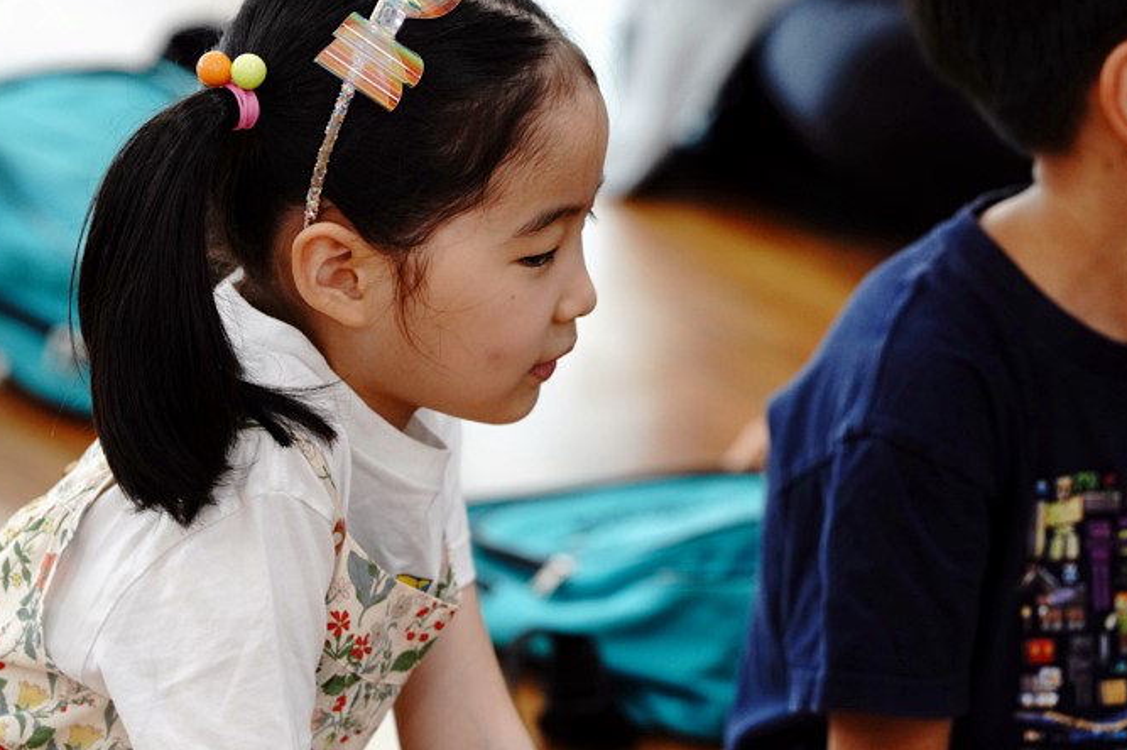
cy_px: 257
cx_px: 520
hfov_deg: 7.6
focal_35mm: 270
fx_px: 8448
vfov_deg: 5.1
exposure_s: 1/160
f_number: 4.5
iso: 2000
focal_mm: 200
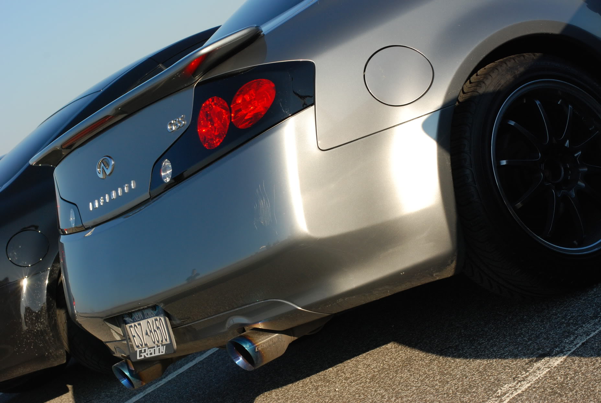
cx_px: 300
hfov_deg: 27.0
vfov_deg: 18.2
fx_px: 1254
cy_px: 202
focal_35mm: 75
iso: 320
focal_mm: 50
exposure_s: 1/400
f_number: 10
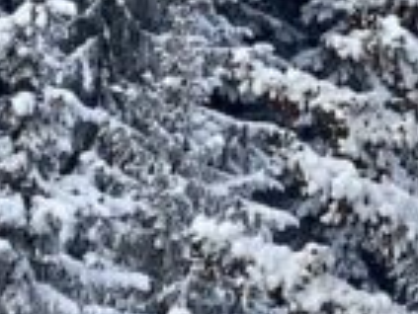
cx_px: 537
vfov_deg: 4.9
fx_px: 3553
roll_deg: -3.0
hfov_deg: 6.7
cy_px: -518
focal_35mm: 294
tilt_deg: +8.4
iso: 20
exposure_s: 1/716
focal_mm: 6
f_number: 2
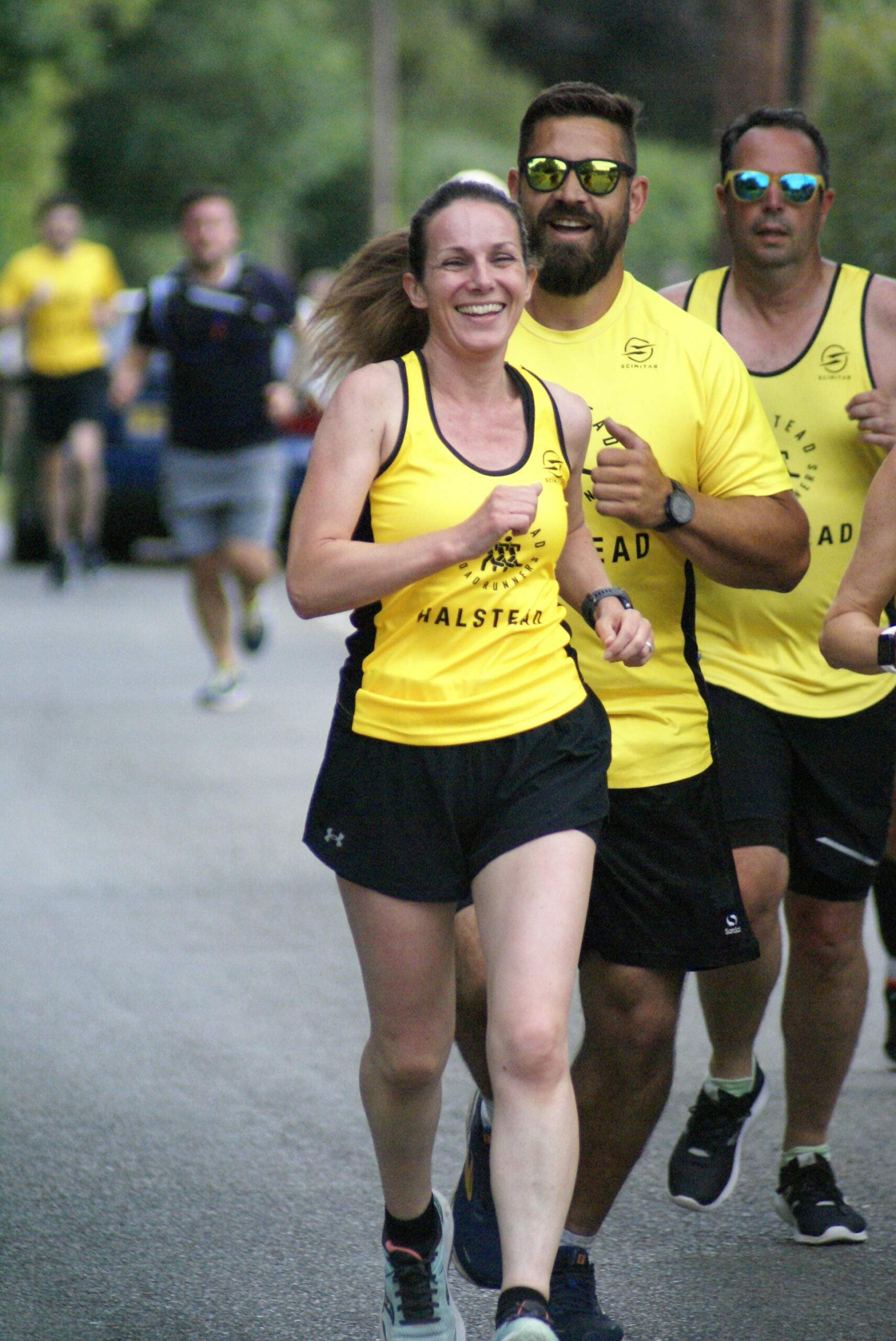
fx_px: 15651
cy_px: 670
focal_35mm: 420
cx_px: 448
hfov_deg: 3.3
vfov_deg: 4.9
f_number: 5.6
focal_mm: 280
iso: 1600
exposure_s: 1/640
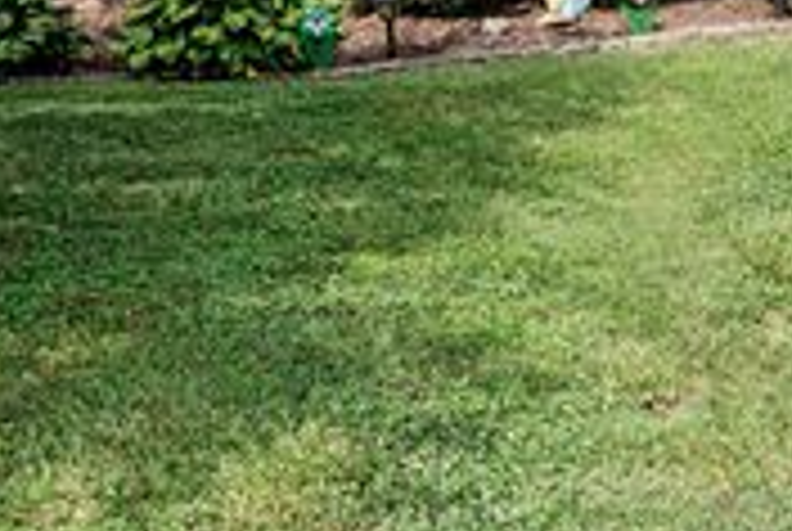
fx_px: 1499
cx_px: 603
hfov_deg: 29.1
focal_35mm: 68
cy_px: -169
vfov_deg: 18.6
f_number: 7.1
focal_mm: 24
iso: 250
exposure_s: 1/500
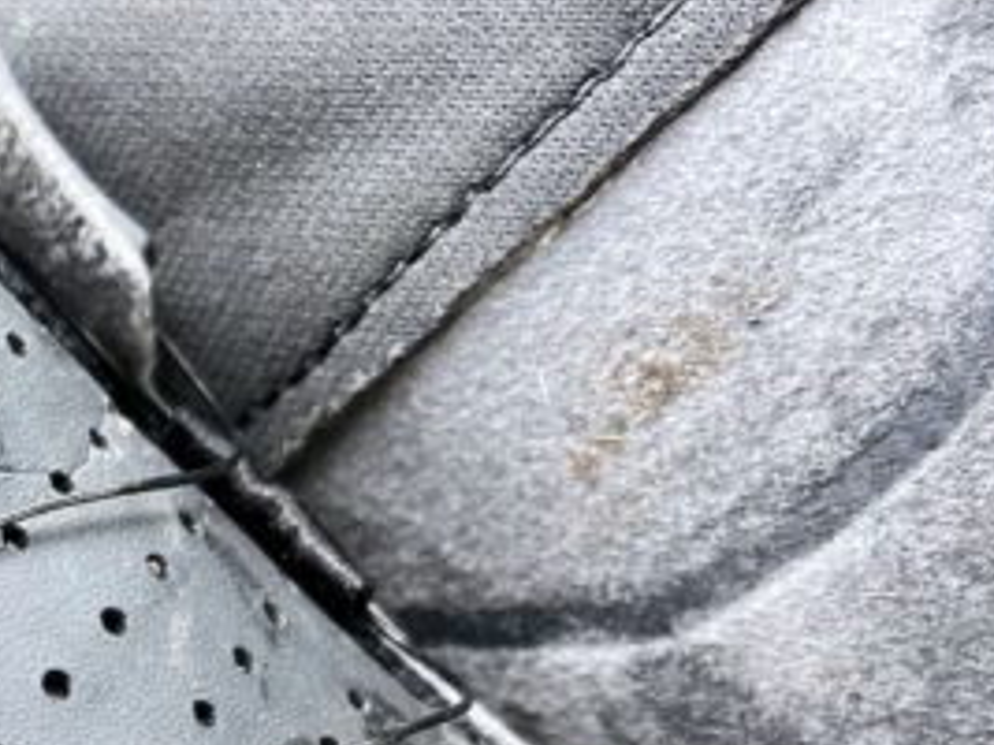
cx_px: -328
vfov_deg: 17.7
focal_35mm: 78
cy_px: 957
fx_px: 2239
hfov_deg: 22.2
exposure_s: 1/121
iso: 64
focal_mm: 5.1
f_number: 1.6
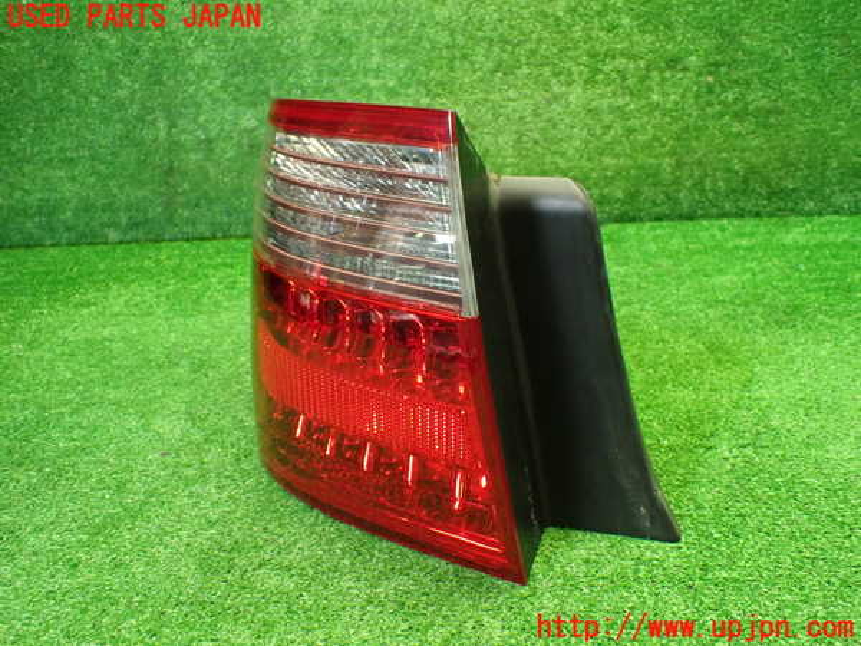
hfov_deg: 60.0
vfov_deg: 46.8
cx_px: 430
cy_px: 323
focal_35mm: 30
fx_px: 746
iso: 800
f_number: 2.3
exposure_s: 1/100
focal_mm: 5.4
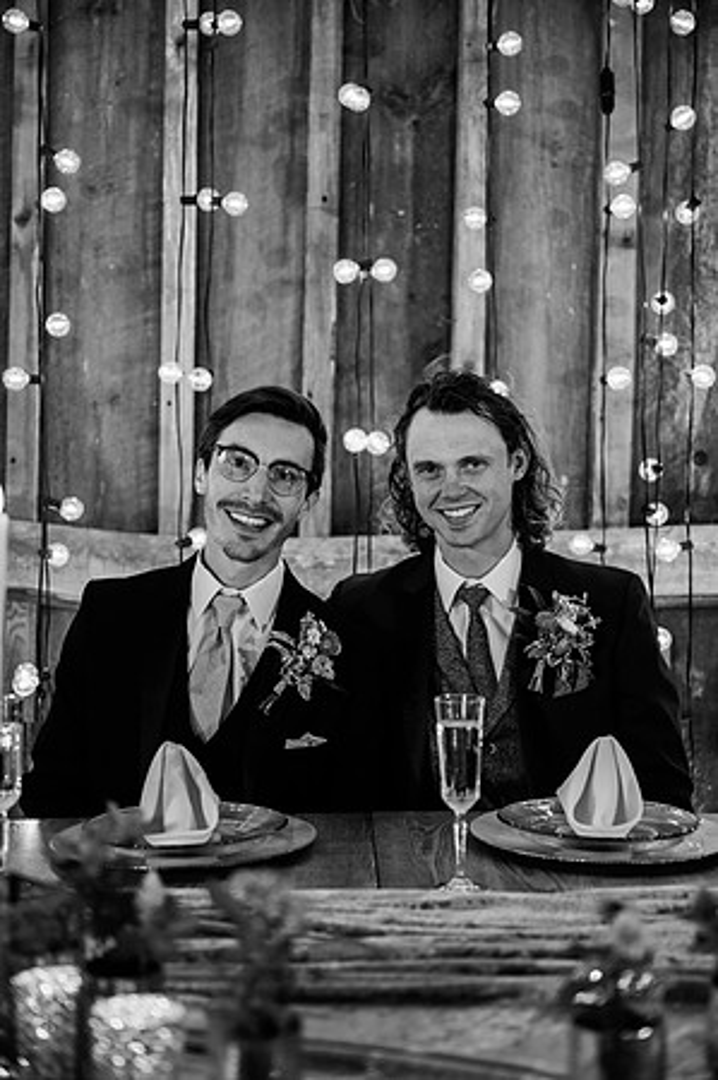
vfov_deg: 38.2
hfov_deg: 25.9
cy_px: 540
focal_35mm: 52
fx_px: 1559
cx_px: 359
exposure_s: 1/200
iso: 800
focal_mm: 52
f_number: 2.8
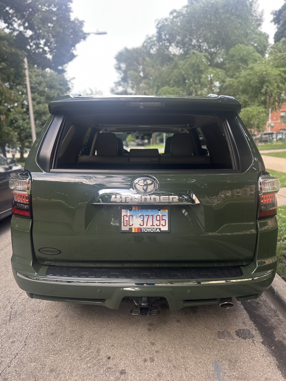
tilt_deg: -11.3
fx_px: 264
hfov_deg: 56.8
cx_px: 143
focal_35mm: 24
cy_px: 190
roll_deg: +1.7
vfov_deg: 71.6
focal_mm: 6.86
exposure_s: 1/187
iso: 64
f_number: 1.78
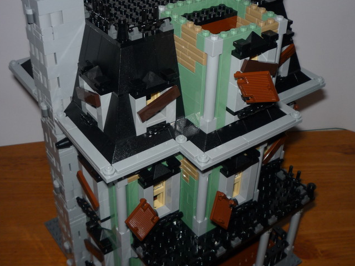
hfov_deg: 42.1
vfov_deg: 32.1
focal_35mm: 45
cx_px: 171
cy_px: 109
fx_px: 461
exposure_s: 1/30
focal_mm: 5.2
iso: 100
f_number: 4
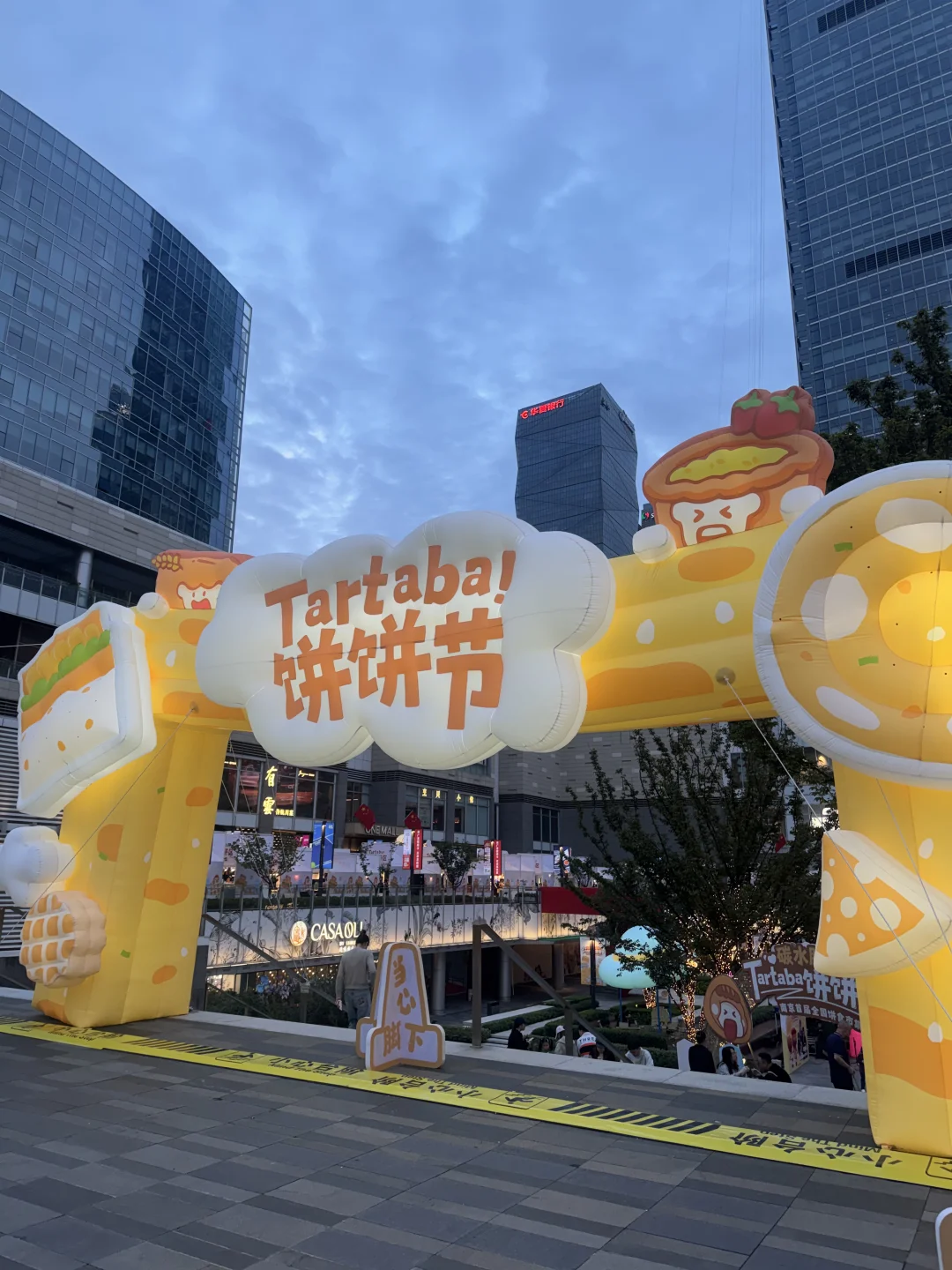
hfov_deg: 56.8
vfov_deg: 71.6
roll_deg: -1.5
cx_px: 476
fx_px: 880
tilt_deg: +15.2
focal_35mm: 24
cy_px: 635
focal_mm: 6.76
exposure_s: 1/130
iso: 50
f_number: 1.78
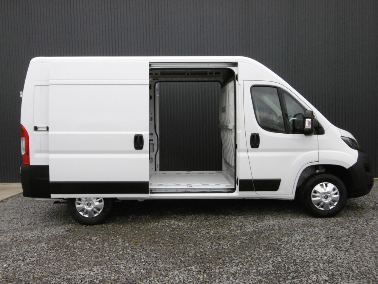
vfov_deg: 44.2
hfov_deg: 56.8
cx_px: 189
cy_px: 142
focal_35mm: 32
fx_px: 349
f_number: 3.5
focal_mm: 5.8
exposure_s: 1/50
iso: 400
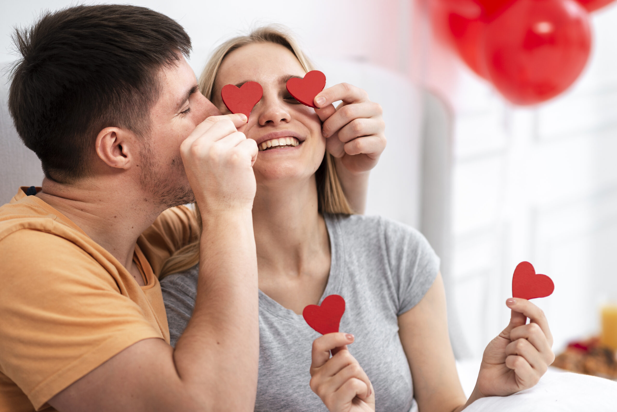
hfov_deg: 23.9
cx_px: 308
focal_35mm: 85
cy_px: 206
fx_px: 1457
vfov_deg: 16.1
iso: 100
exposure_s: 1/160
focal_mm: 85
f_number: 3.2
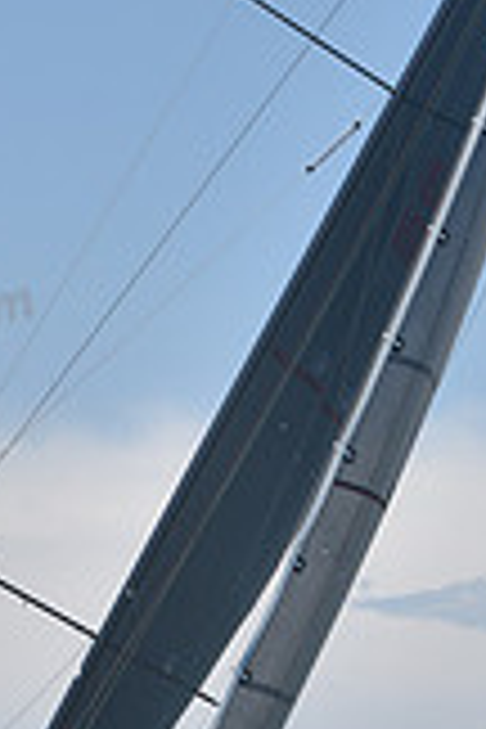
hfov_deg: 5.5
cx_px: 268
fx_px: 5062
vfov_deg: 8.2
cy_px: 540
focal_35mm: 250
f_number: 10
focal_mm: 70
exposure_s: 1/1000
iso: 320
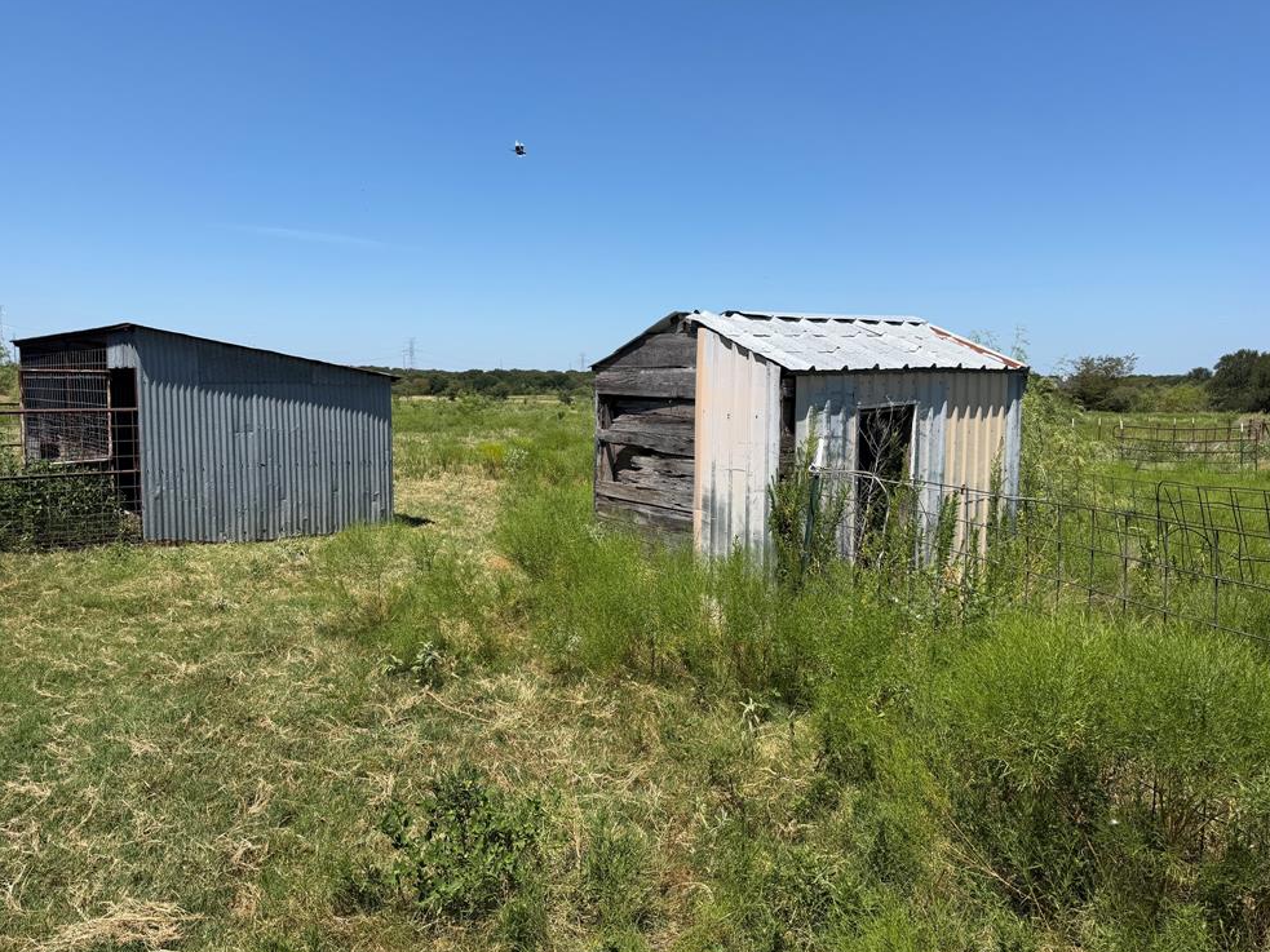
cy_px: 470
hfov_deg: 69.4
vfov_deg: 54.9
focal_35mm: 25
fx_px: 917
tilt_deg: -4.1
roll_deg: -1.8
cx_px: 619
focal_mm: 6.76
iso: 80
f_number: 1.78
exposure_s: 1/4975
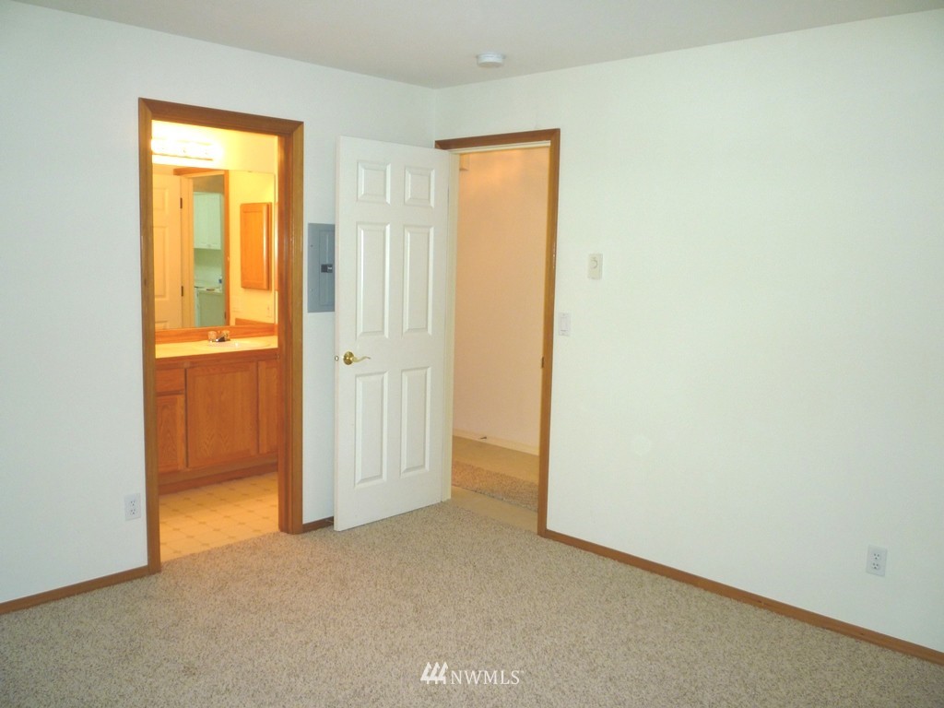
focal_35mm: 29
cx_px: 472
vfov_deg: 48.2
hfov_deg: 61.7
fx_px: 791
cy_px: 354
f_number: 3.3
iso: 125
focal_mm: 5.2
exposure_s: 1/30
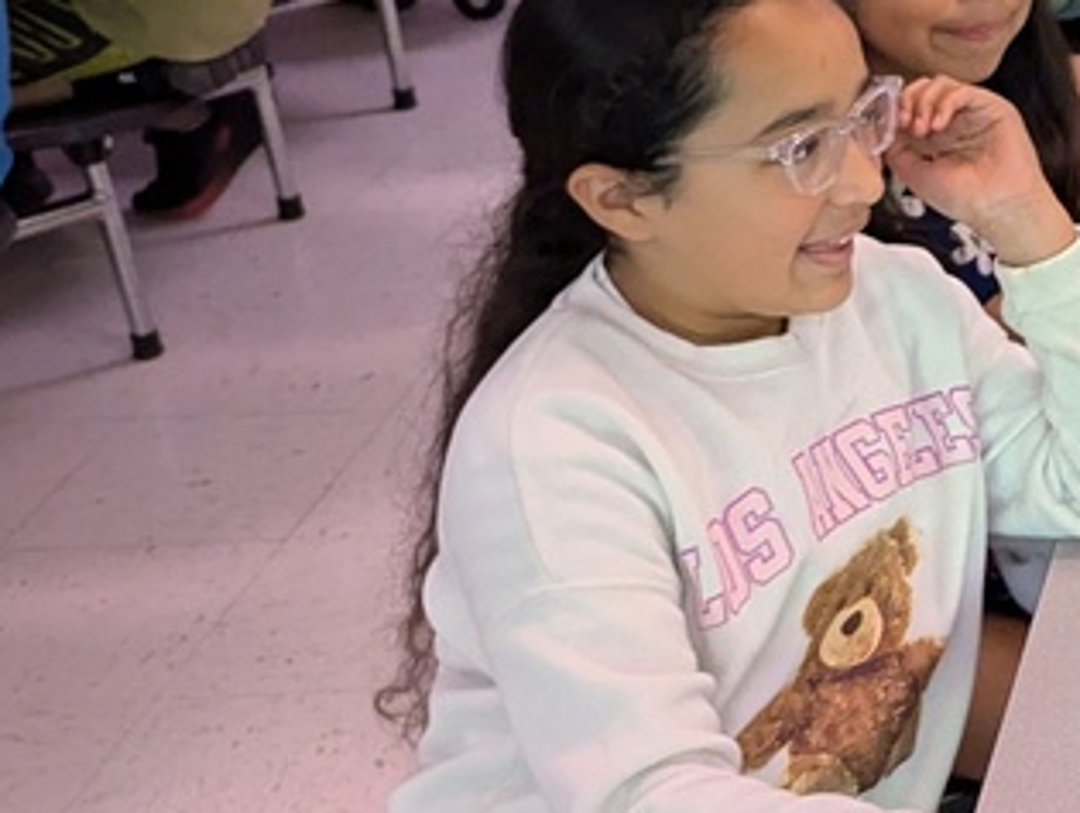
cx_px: 1687
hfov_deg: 20.7
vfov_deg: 18.7
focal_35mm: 78
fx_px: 2436
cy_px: 115
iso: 1433
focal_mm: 6.81
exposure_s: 1/141
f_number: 1.85
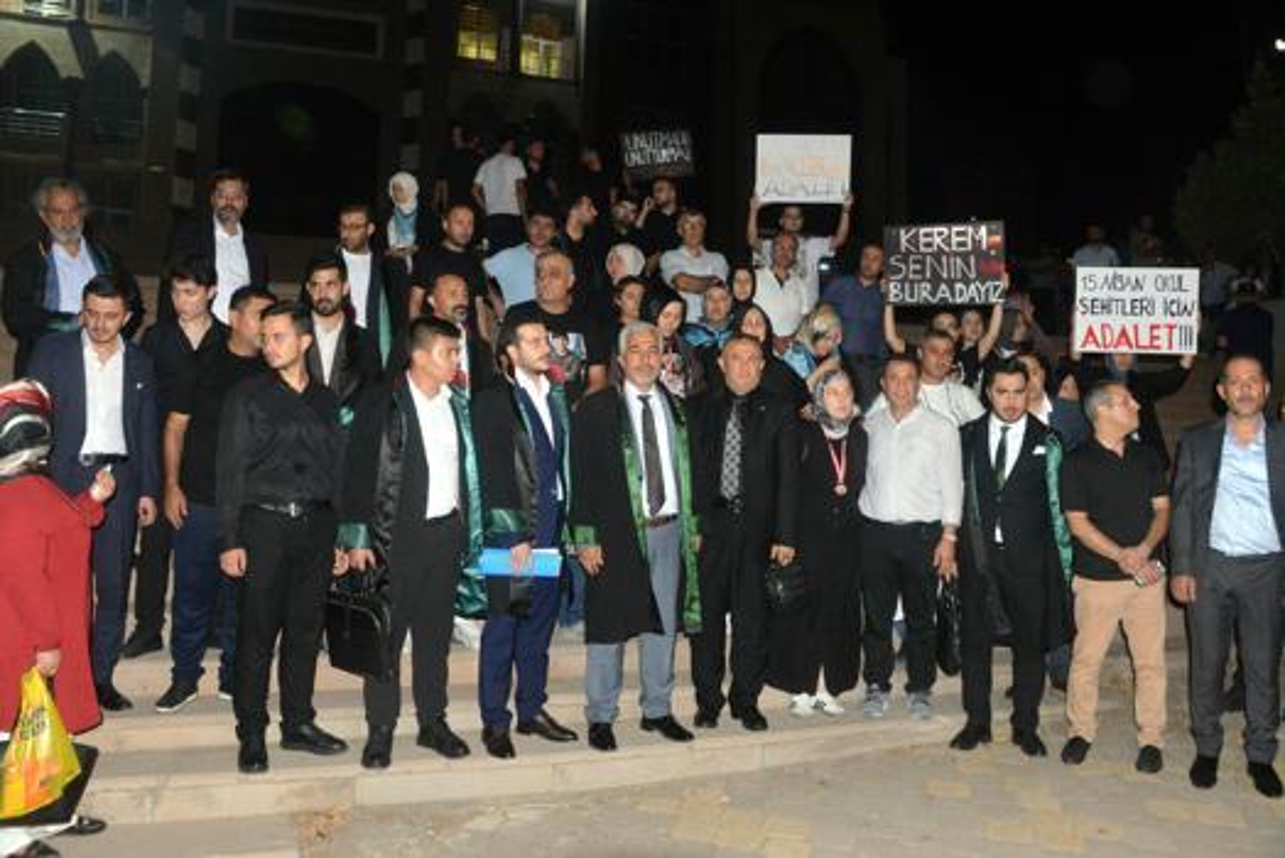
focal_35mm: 28
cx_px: 642
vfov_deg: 46.5
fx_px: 1000
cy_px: 429
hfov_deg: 65.4
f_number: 8
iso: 5000
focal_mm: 28
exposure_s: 1/60
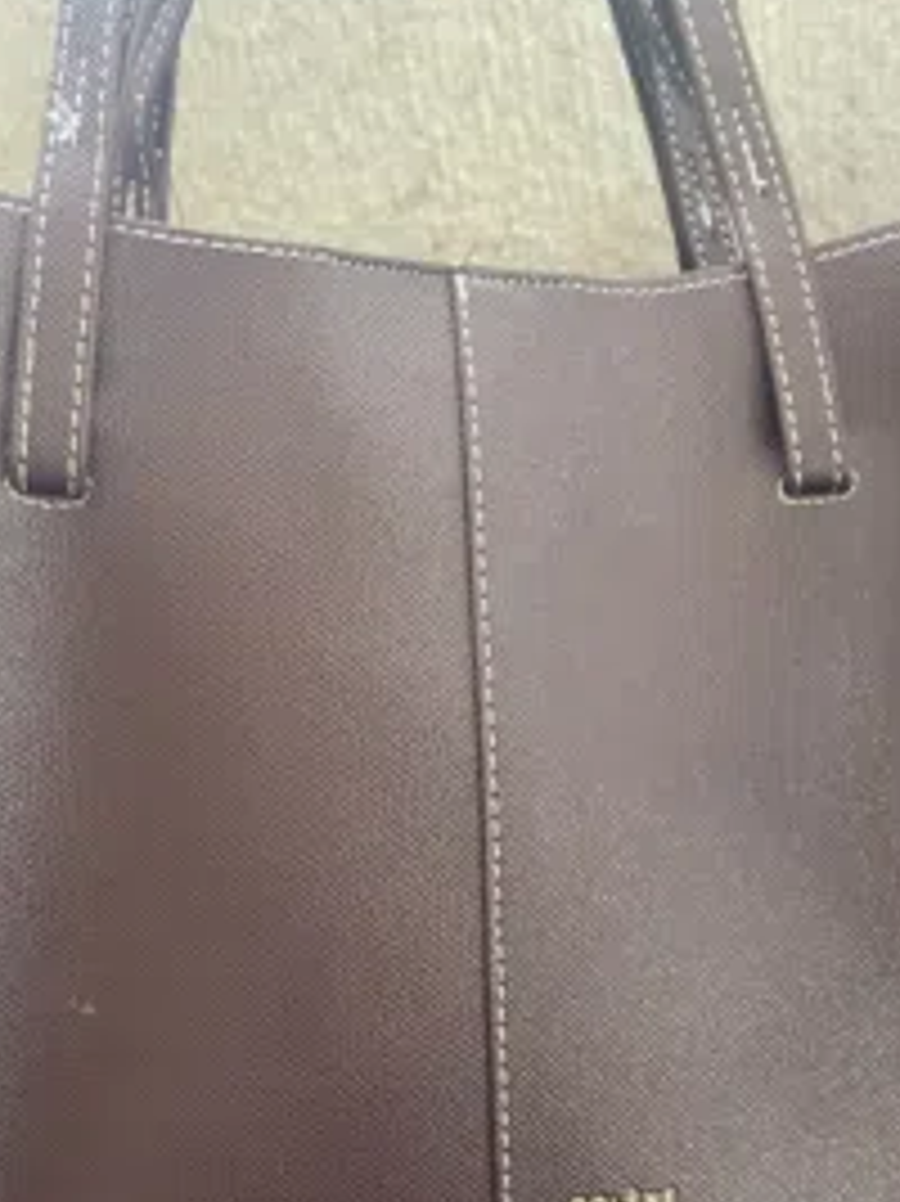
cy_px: 833
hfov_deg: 36.6
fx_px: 1353
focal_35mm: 39
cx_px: 558
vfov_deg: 46.9
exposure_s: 1/51
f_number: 1.6
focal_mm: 4.2
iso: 500
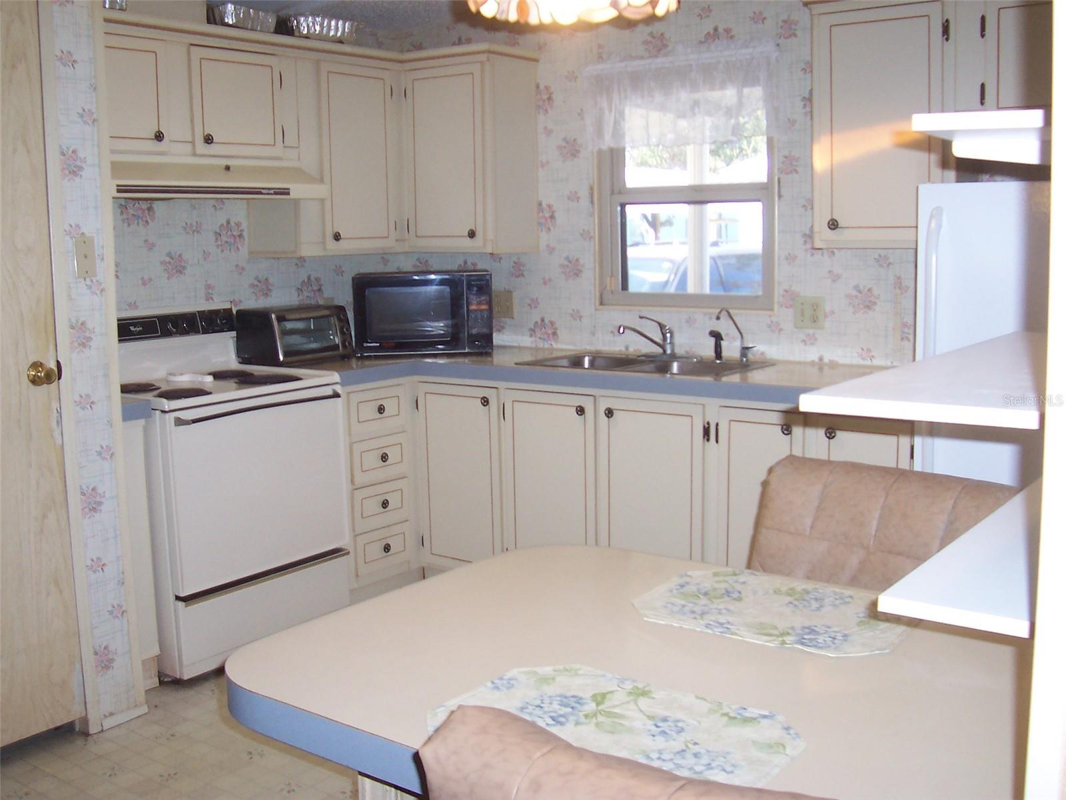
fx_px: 1139
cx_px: 533
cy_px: 400
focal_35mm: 37
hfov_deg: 50.1
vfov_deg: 38.7
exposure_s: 1/60
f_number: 2.8
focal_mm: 5.6
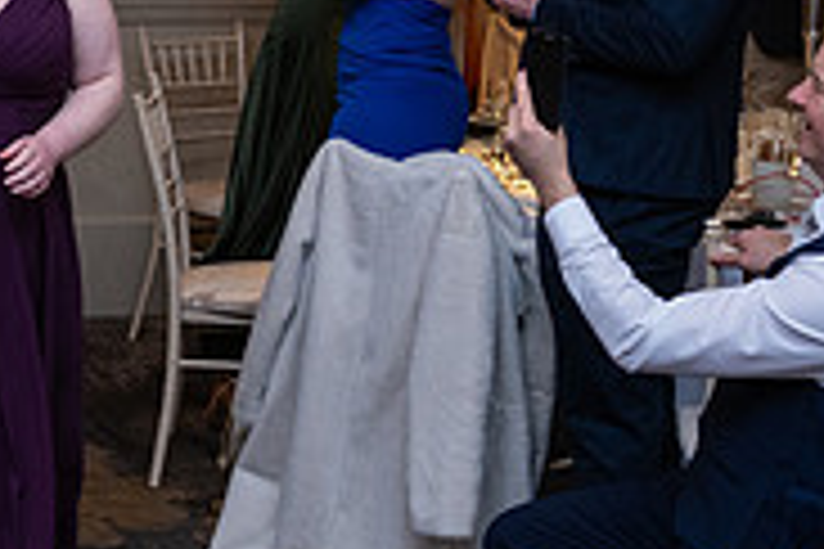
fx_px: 2243
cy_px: 2
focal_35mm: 98
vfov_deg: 13.8
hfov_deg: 19.5
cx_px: -198
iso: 800
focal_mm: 31
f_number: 3.5
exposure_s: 1/160
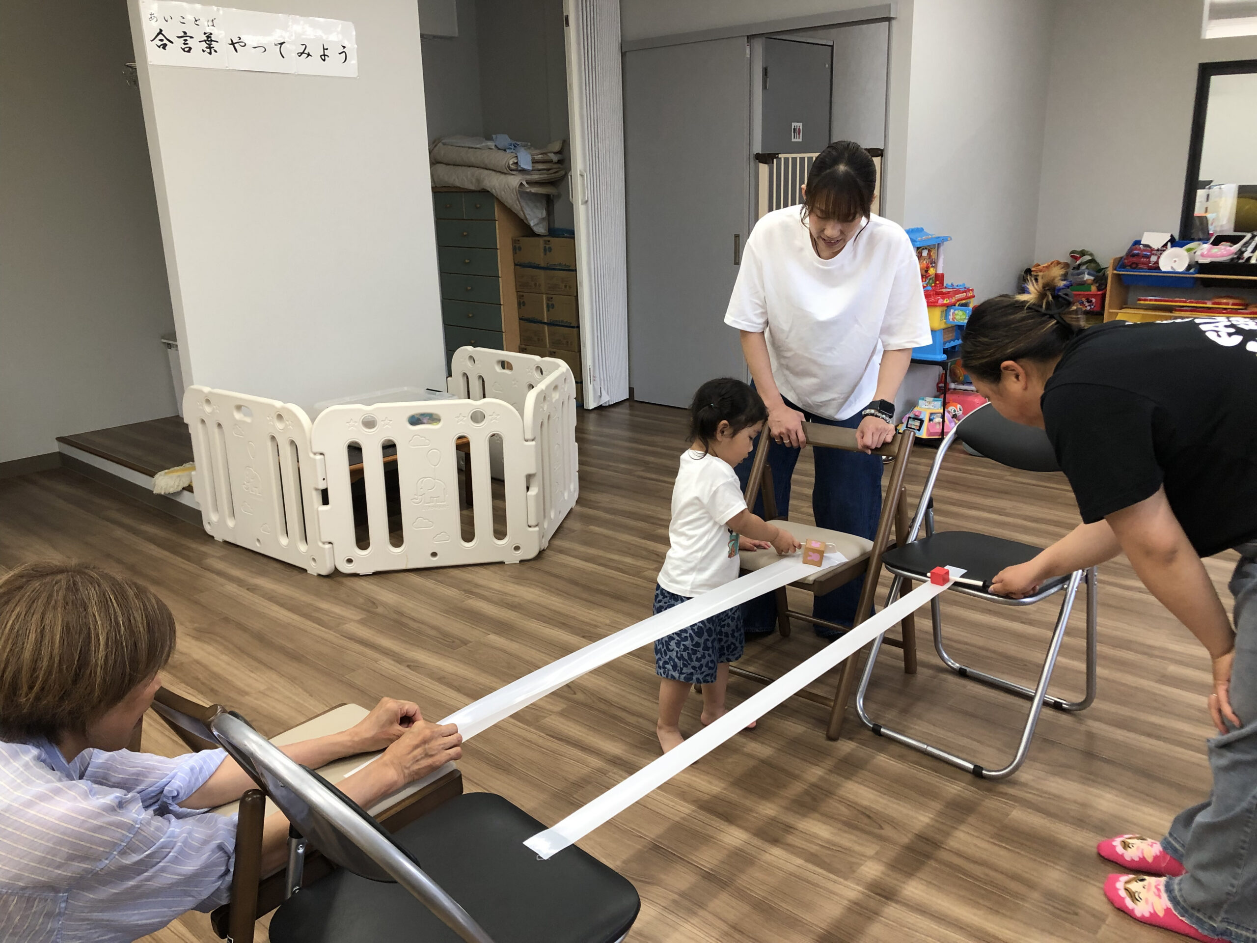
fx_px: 1017
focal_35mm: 28
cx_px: 628
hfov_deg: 63.4
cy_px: 472
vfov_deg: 49.7
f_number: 1.8
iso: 32
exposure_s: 1/30
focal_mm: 3.99
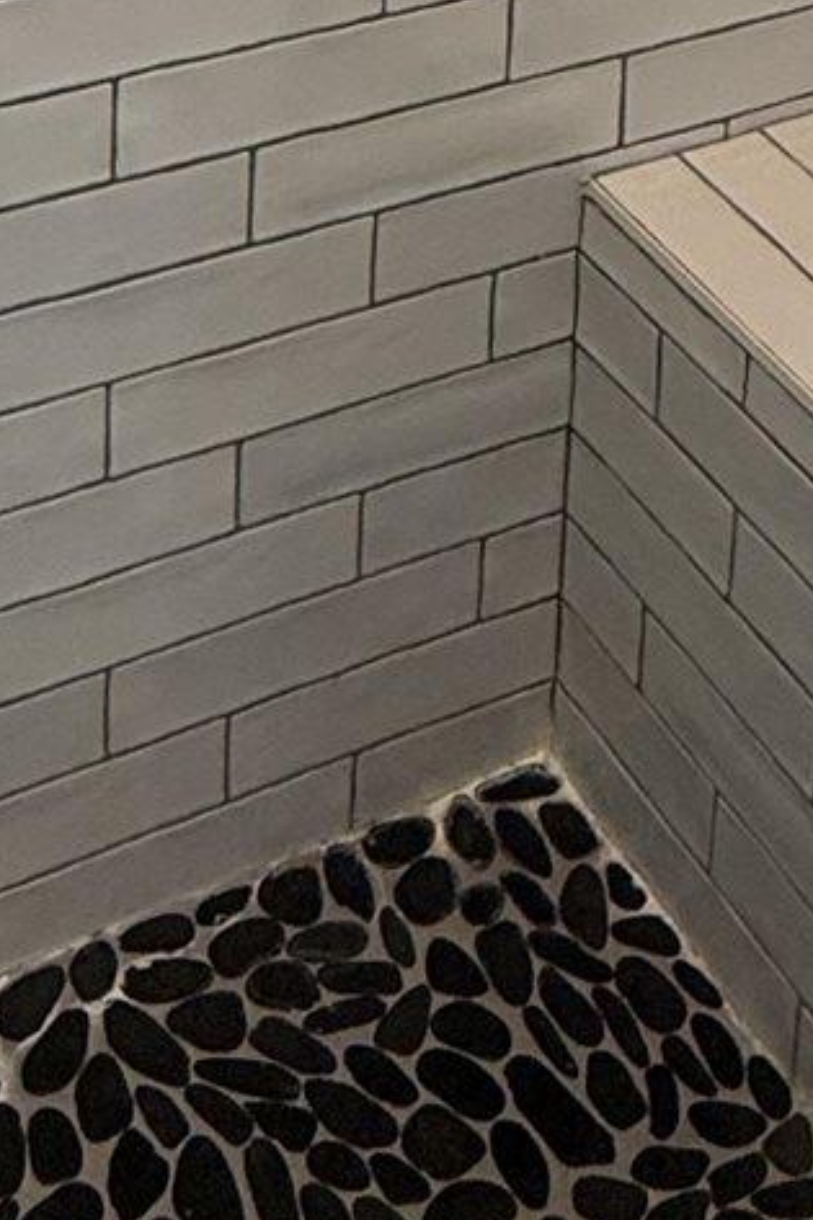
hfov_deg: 19.2
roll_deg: -1.7
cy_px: -645
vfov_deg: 22.8
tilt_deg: -12.9
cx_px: 361
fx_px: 2407
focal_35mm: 71
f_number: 2.2
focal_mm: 2.22
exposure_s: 1/120
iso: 125
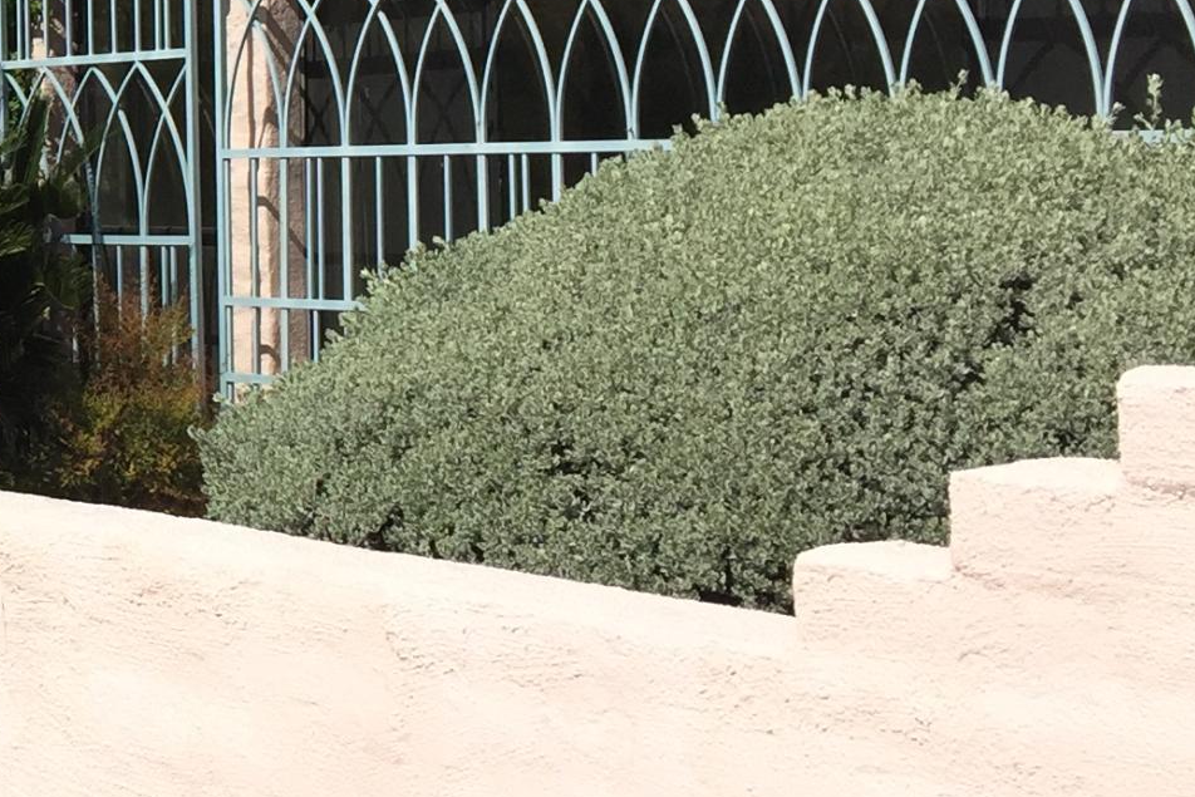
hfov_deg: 19.2
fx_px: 3154
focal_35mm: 95
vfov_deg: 14.2
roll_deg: -0.5
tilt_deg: +4.2
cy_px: -13
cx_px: -526
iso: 32
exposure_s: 1/2475
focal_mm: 4.15
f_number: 2.2
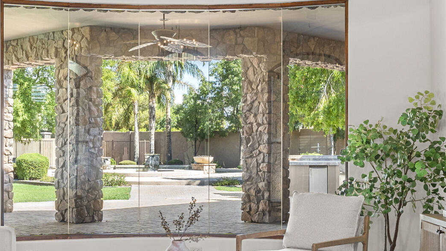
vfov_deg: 19.1
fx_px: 745
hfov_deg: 33.2
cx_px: 173
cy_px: 144
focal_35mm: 63
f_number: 8
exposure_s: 1/13
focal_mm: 21
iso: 500
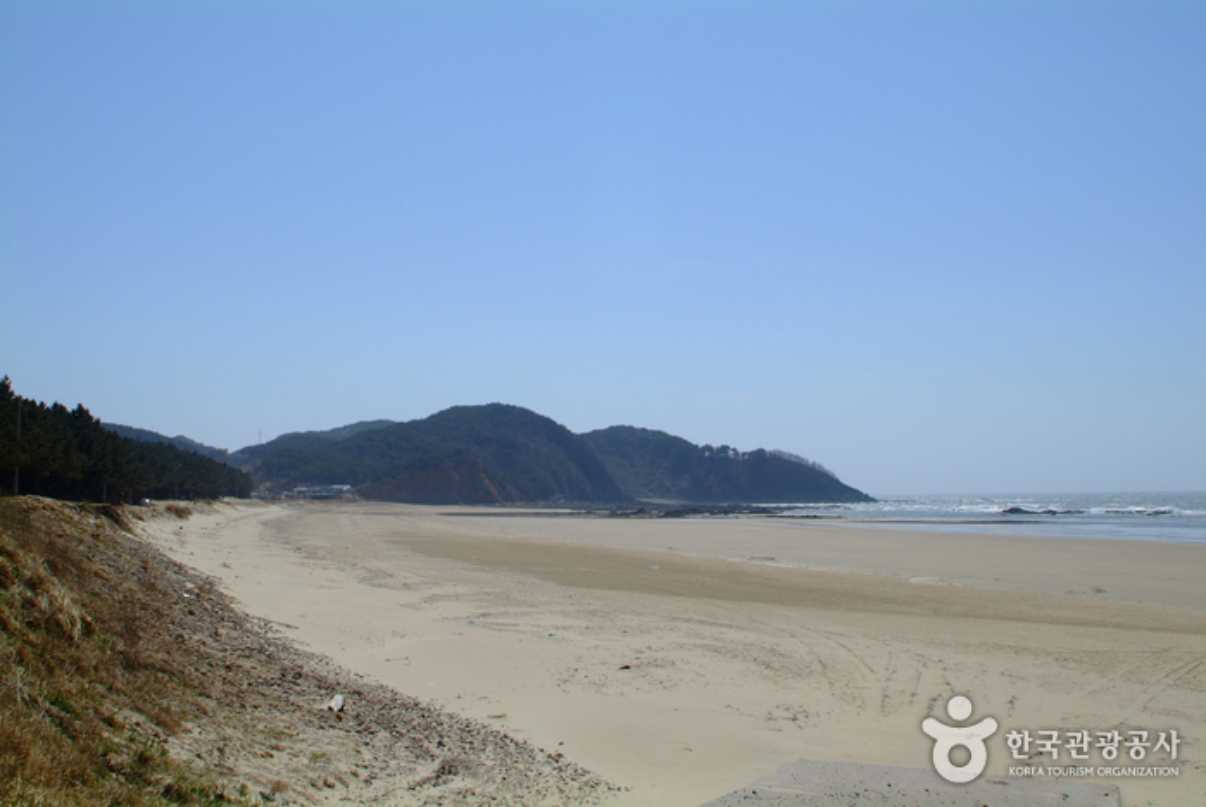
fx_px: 1409
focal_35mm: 42
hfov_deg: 46.3
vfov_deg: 32.0
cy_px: 404
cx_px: 603
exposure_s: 1/350
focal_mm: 28
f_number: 9.5
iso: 100
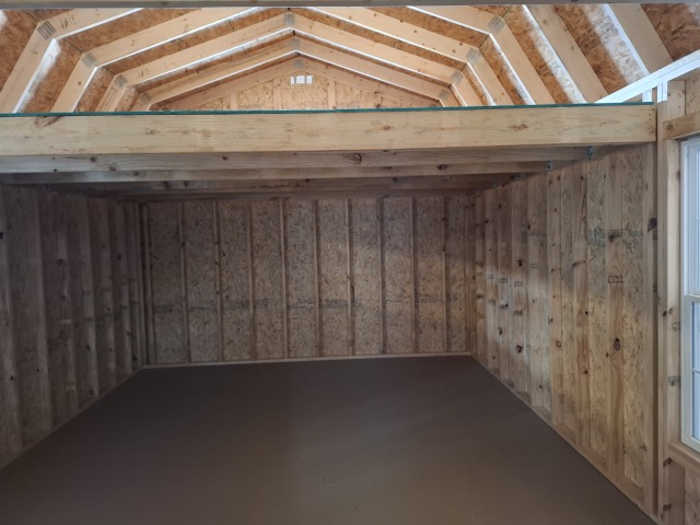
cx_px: 350
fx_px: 465
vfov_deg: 58.9
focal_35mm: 23
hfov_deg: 73.9
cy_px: 262
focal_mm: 5.54
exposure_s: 1/17
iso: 1250
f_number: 1.8
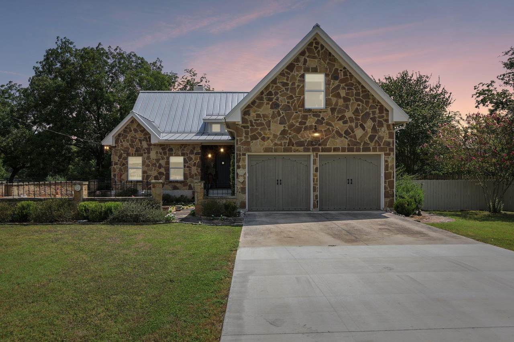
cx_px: 257
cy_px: 171
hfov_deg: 74.9
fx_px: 335
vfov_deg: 54.1
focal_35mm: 24
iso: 100
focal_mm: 23.5
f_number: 5.6
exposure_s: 1/500
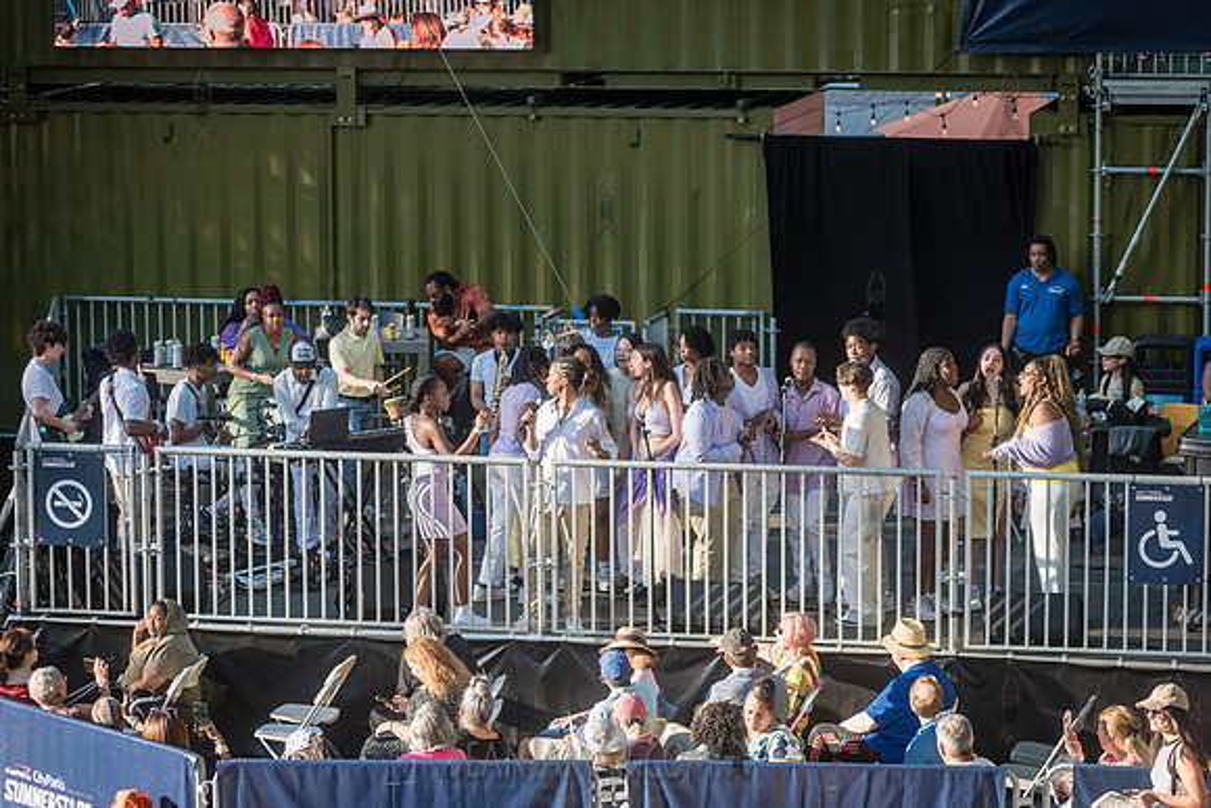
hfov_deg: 16.2
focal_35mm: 126
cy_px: 404
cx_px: 606
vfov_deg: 10.9
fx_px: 4244
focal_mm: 125
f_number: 3.5
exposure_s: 1/1000
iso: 500
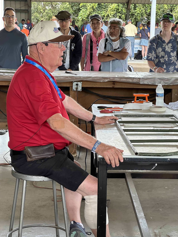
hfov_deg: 19.1
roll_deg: -1.5
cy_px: 118
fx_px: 528
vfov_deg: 25.3
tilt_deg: -9.2
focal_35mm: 77
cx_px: 89
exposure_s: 1/99
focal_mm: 9
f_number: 2.8
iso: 80
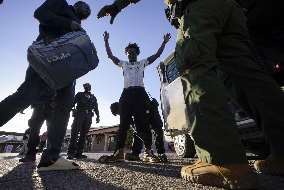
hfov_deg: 96.7
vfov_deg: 73.8
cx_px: 142
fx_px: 126
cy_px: 95
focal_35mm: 16
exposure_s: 1/1000
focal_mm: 16
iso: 400
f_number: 6.3
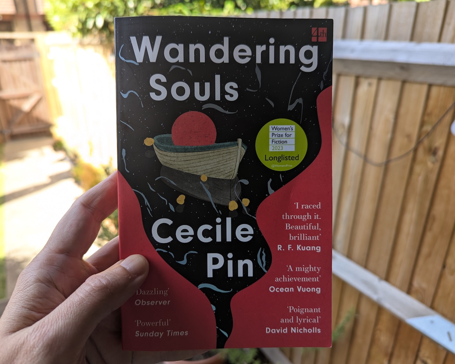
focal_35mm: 25
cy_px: 182
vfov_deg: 56.8
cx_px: 216
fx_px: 337
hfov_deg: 68.0
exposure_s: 1/112
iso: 29
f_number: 1.85
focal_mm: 6.81
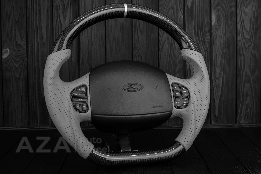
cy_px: 87
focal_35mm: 52
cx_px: 130
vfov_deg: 25.8
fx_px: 381
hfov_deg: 37.8
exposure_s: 1/125
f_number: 6.3
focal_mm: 35
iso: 500
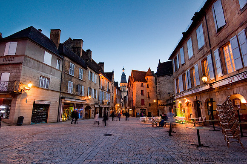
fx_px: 123
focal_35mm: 18
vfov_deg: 67.2
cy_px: 82
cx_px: 124
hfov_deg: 90.1
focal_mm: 12
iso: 200
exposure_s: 1/3
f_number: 8
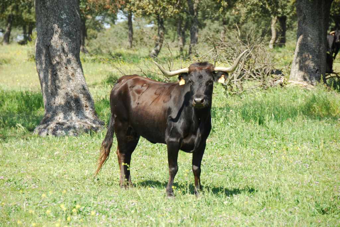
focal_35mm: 180
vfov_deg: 7.6
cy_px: 114
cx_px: 170
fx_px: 1702
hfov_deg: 11.4
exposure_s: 1/350
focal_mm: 120
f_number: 5.3
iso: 280
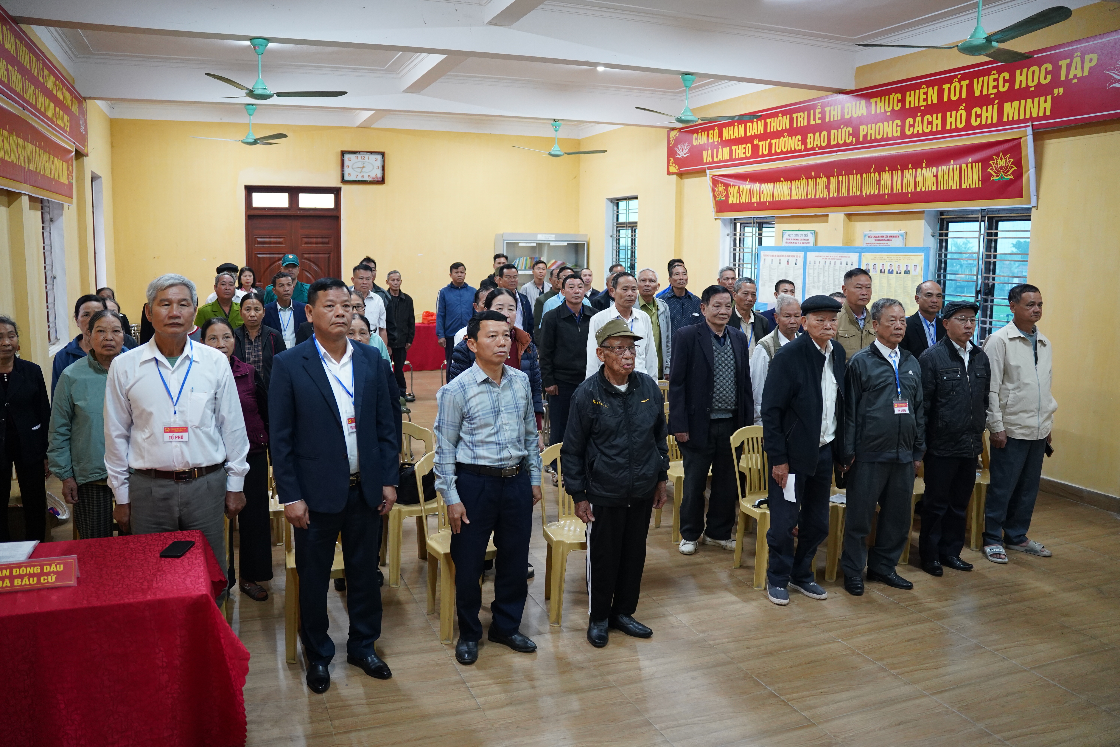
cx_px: 560
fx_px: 871
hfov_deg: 65.5
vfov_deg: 46.4
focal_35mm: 28
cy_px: 374
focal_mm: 28
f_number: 2.8
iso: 3200
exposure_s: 1/160
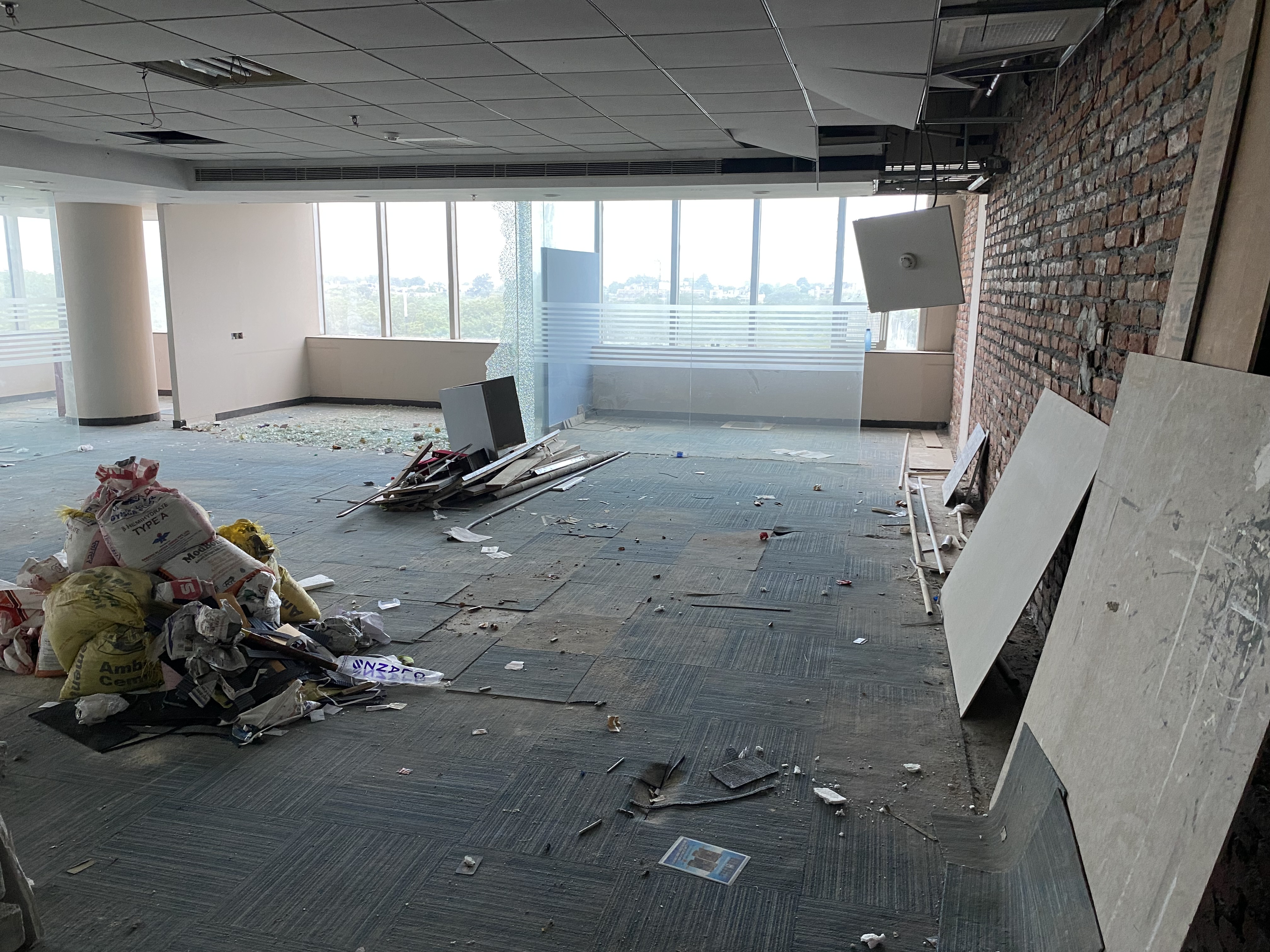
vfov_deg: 53.1
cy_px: 476
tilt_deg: -12.4
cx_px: 635
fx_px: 954
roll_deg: +0.5
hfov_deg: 67.3
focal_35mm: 26
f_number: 1.8
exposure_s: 1/50
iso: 160
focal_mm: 4.25
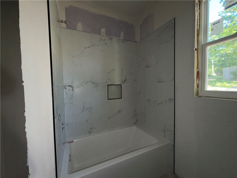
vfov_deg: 85.7
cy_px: 89
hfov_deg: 102.1
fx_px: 96
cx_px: 118
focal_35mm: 14
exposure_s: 1/66
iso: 50
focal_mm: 2.22
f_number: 2.2
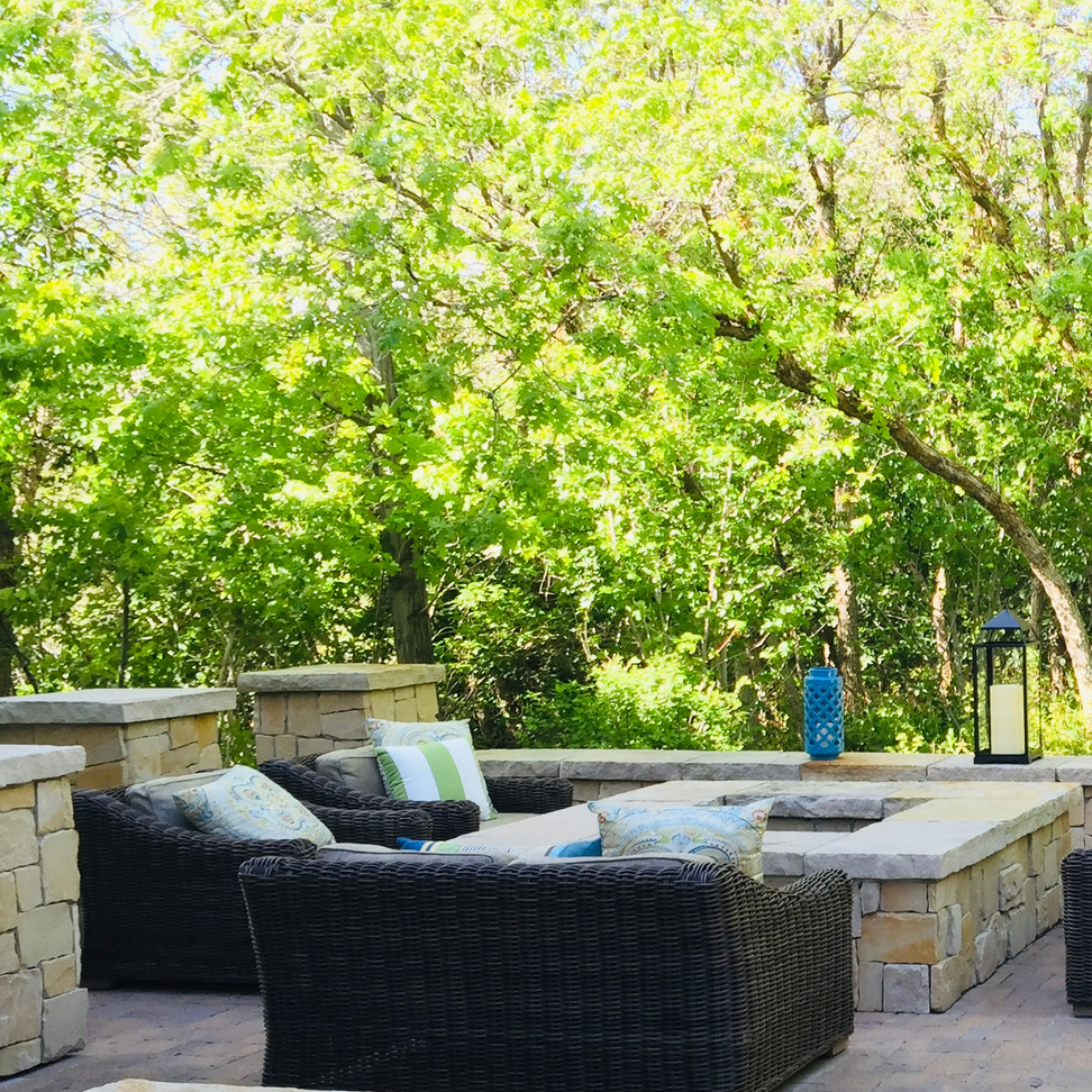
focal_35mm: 54
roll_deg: -0.3
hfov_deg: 29.2
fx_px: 1927
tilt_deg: -4.4
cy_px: 680
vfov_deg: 31.5
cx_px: 1140
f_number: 2.2
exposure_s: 1/120
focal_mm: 4.15
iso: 32
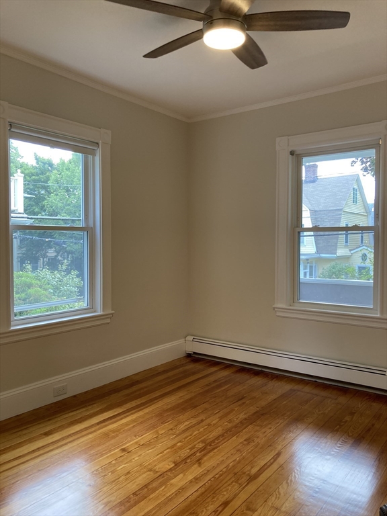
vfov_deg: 63.4
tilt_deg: -1.7
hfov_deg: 49.7
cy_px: 258
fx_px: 417
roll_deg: -1.2
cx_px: 194
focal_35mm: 28
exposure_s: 1/60
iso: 64
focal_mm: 3.99
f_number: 1.8
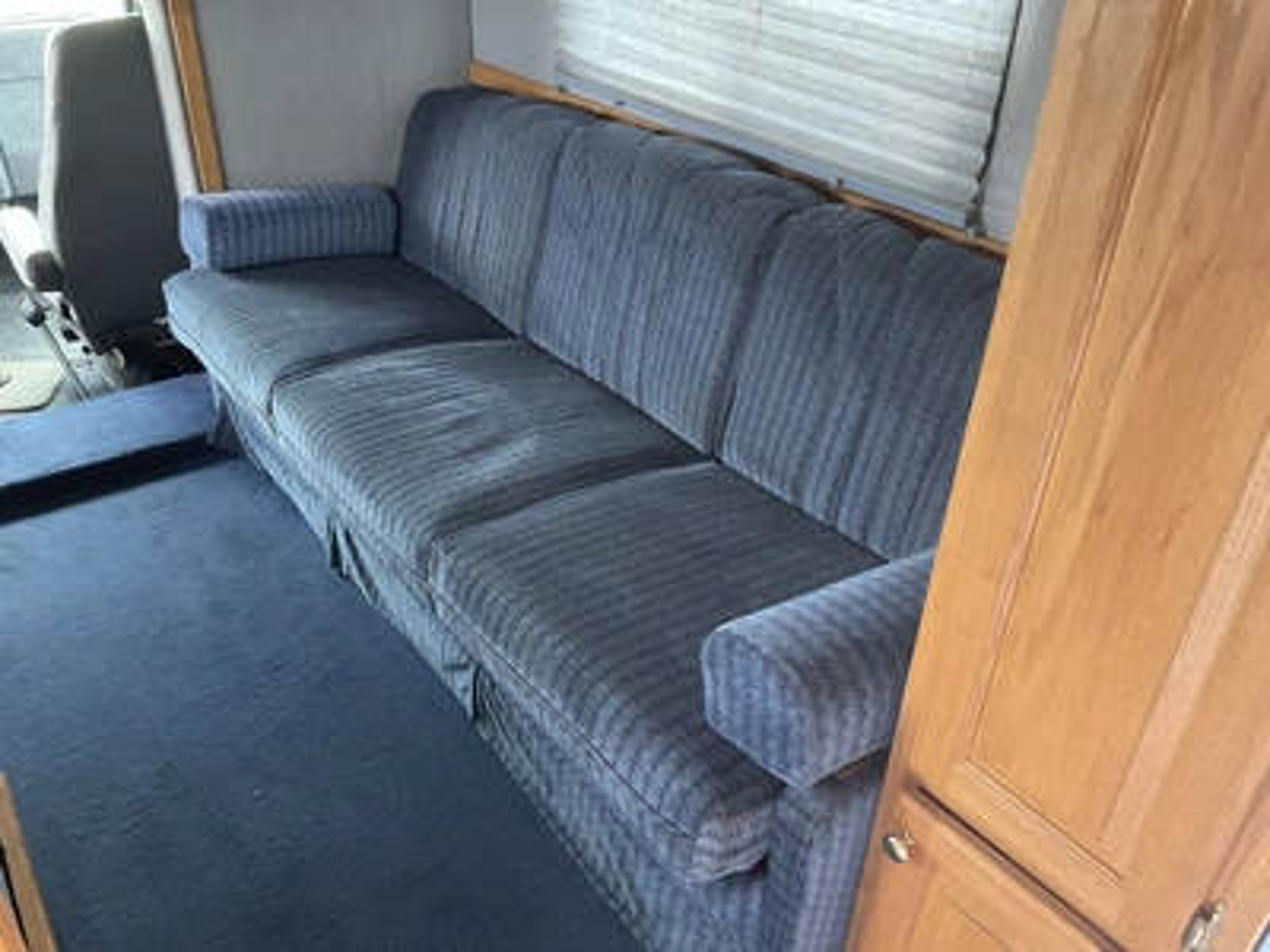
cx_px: 635
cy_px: 476
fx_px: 1064
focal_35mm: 29
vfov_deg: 48.2
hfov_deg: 61.7
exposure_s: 1/60
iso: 200
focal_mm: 3
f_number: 1.8
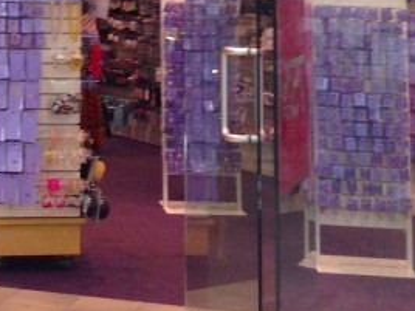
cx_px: -11
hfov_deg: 15.3
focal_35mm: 126
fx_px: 1511
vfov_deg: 11.0
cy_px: -252
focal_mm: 4.13
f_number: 2.4
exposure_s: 1/40
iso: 50
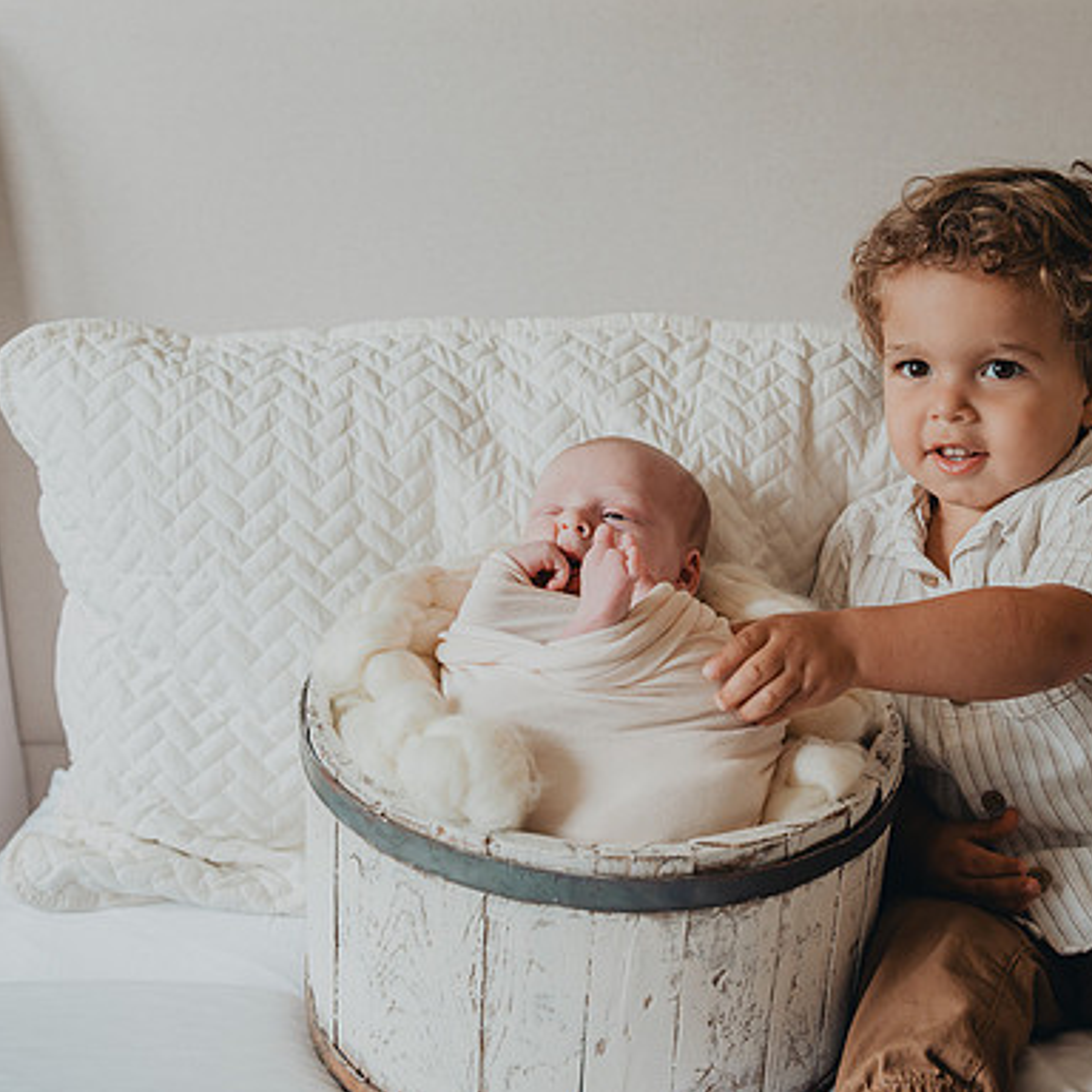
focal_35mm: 49
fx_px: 1749
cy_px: 505
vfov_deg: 34.7
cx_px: 733
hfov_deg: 34.3
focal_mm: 34
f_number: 3.5
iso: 2000
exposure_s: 1/400
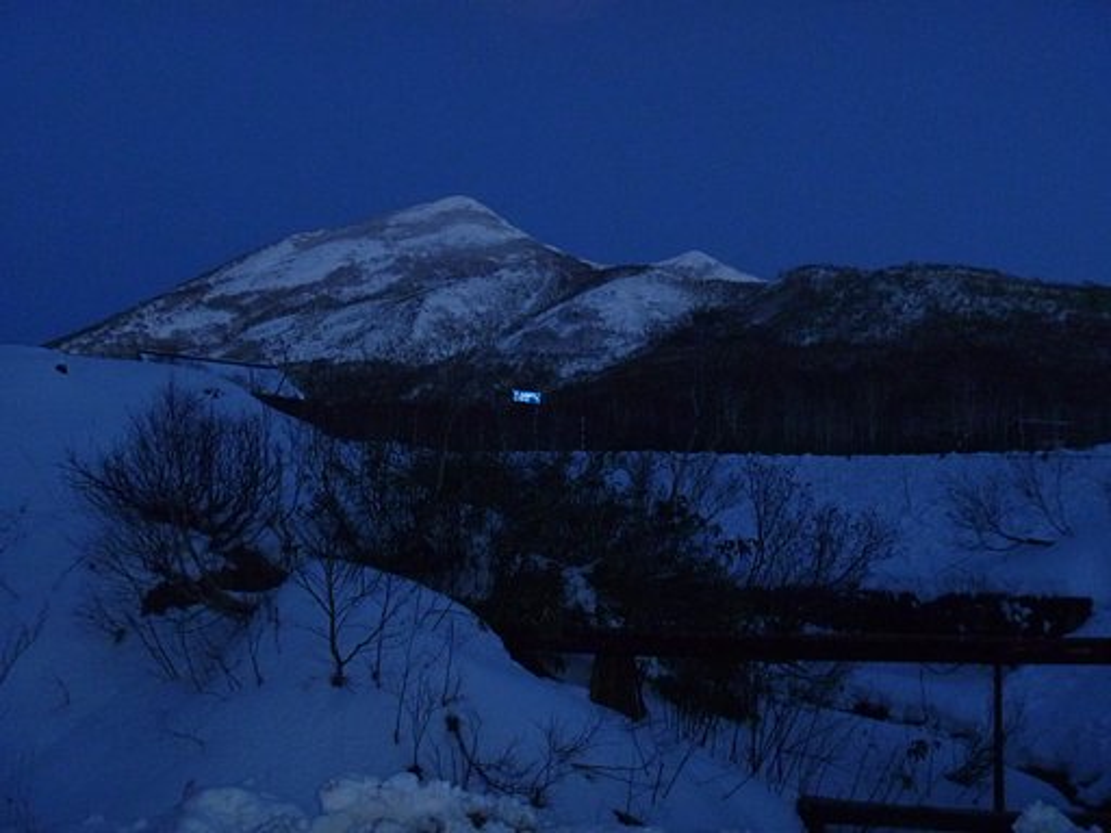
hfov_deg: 52.6
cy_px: 416
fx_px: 1123
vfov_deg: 40.7
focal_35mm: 35
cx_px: 556
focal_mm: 6.3
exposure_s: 1/30
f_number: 3.5
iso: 400
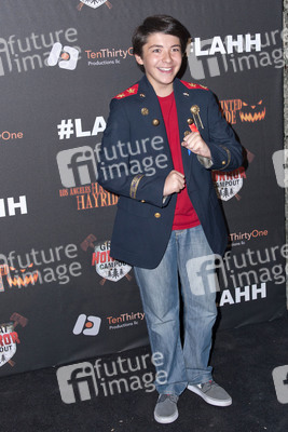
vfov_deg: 58.7
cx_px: 144
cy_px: 216
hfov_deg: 41.1
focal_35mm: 32
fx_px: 384
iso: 400
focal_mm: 32
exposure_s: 1/400
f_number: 4.5
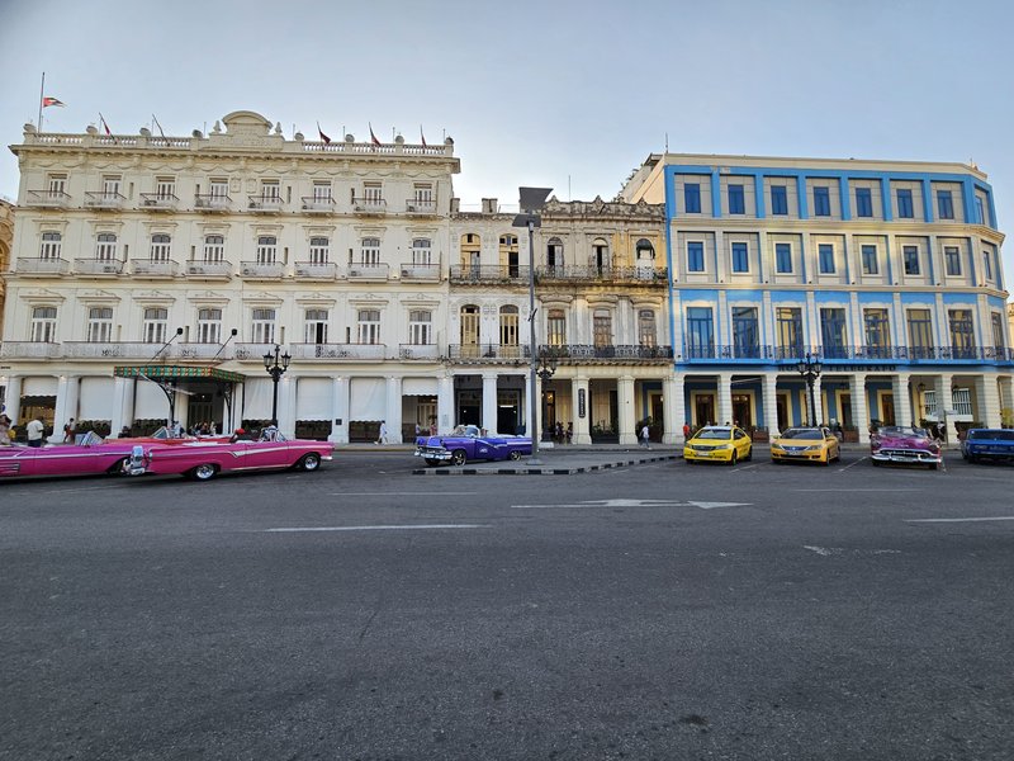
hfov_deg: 106.2
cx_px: 507
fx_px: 381
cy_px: 380
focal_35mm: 13
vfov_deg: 89.9
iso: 50
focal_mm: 2.2
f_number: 2.2
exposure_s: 1/440
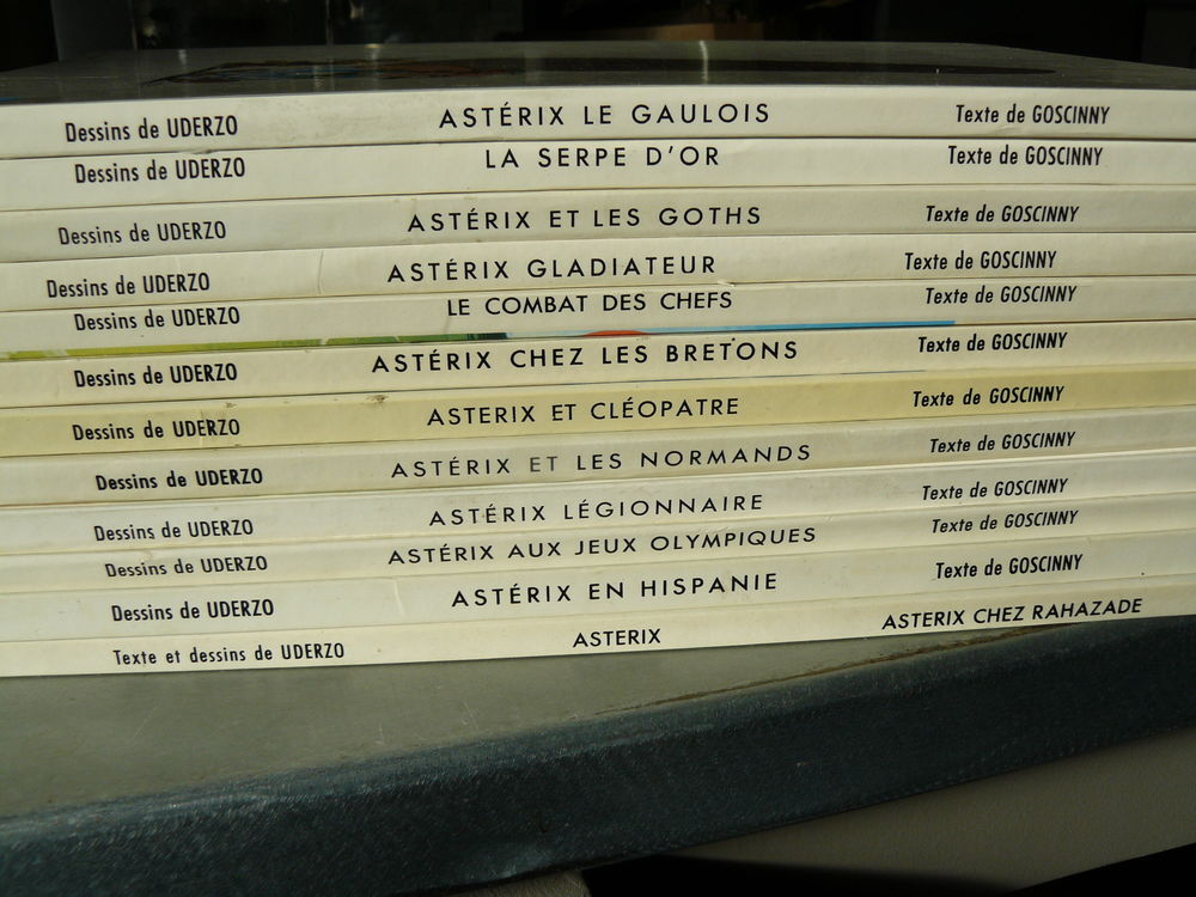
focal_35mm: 36
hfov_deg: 51.4
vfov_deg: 39.7
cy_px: 448
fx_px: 1244
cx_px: 598
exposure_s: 1/250
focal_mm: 6
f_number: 5
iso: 100
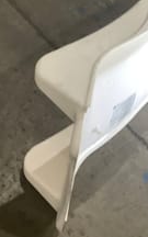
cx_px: 168
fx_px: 490
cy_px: 55
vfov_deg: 26.7
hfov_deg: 16.6
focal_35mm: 76
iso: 100
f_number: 2.4
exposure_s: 1/50
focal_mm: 3.3
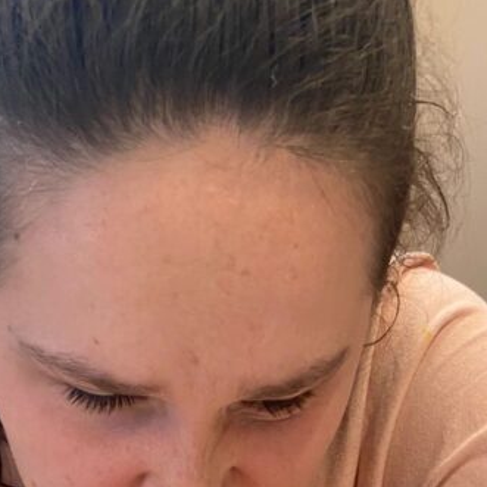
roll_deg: -2.3
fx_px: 1130
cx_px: 206
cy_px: 725
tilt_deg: -27.4
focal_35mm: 71
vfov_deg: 20.8
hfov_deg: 24.3
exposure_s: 1/60
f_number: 1.8
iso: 160
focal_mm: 4.25
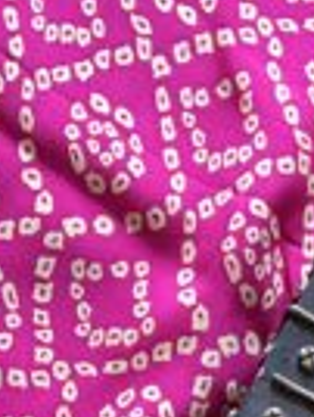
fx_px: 2086
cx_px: -9
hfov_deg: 8.6
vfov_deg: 10.0
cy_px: 1008
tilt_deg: -86.9
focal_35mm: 173
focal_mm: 3
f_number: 1.8
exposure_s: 1/122
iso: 40
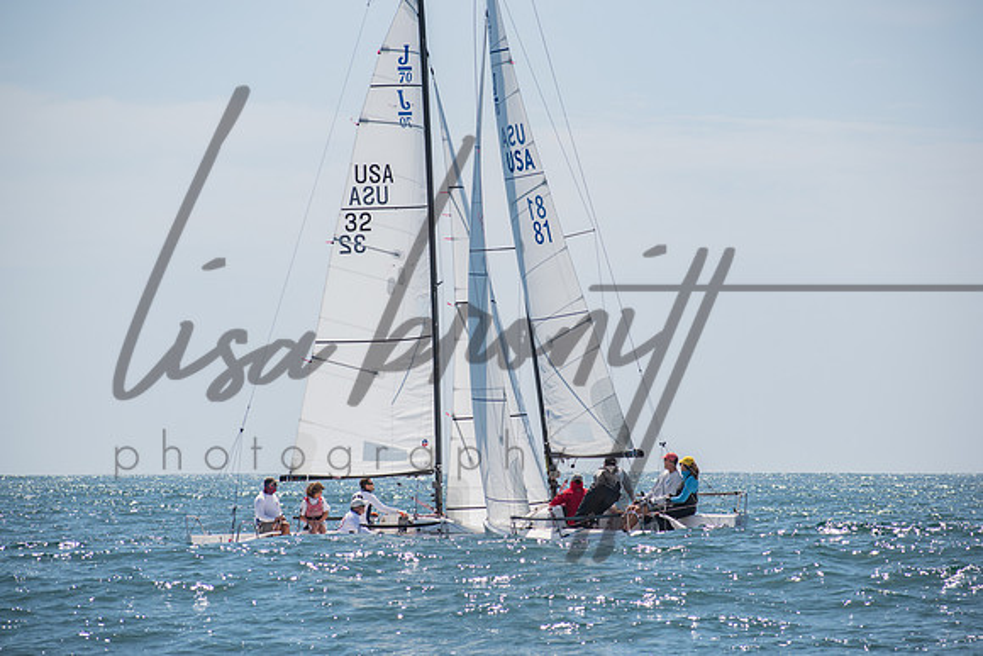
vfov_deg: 6.6
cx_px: 492
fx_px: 5681
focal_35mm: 208
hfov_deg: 9.9
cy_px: 328
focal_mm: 135
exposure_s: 1/1000
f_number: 6.3
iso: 200
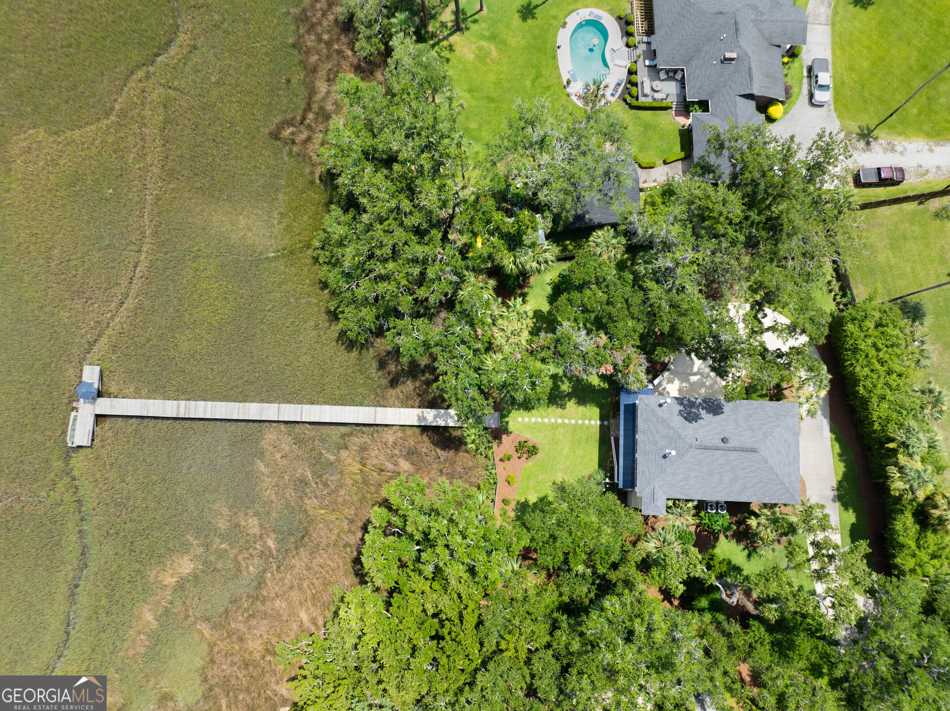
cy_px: 356
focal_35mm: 24
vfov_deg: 56.8
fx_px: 658
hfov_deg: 71.6
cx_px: 475
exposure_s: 1/320
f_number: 2.8
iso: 120
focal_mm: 12.29
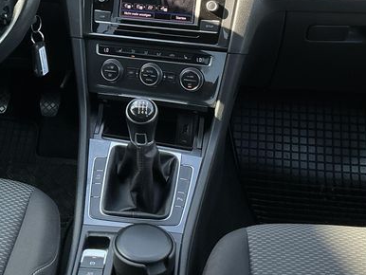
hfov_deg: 32.7
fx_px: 614
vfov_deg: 24.4
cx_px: 104
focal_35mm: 58
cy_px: 21
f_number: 1.8
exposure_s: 1/122
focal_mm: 3
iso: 32
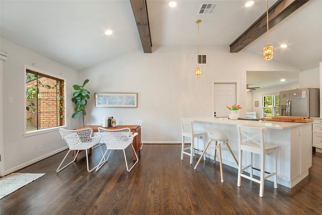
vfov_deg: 77.3
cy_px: 108
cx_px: 161
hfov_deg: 100.4
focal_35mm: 15
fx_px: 134
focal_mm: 10
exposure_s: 1/3
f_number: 11
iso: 100
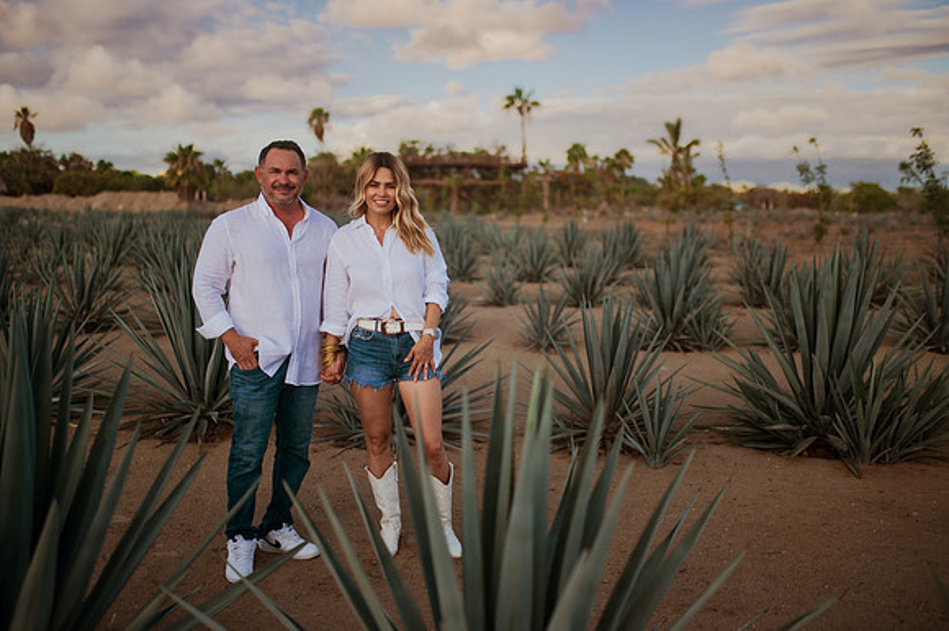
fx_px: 922
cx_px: 474
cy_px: 316
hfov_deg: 54.5
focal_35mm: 35
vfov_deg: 37.8
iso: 80
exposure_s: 1/2500
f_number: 1.4
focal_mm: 35
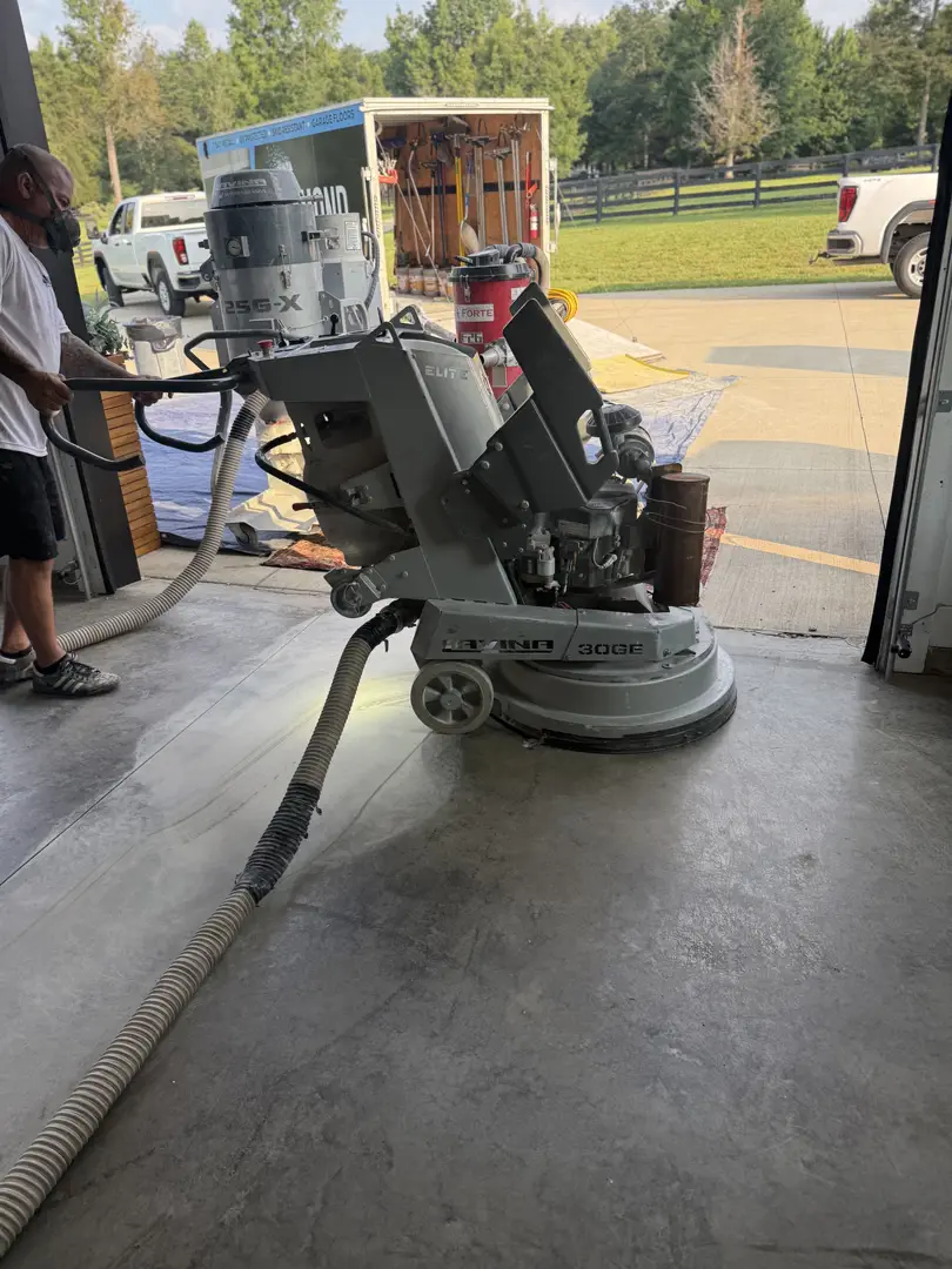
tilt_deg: -25.3
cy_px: 634
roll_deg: +4.0
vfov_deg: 71.6
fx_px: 880
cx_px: 476
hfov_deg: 56.8
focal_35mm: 24
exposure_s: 1/622
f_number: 1.78
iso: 100
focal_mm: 6.76
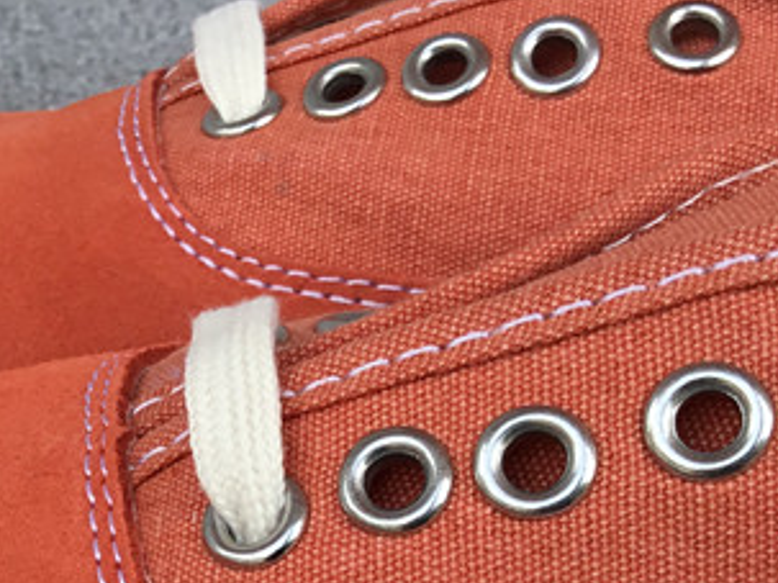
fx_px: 2067
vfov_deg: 15.3
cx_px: -62
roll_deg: -4.6
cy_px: 741
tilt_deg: -36.0
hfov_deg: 20.4
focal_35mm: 92
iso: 25
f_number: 2.4
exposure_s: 1/407
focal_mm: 3.3
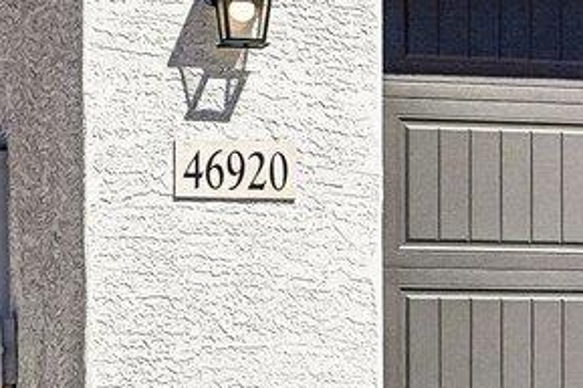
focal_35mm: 231
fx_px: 3729
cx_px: 1408
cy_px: 278
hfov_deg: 8.2
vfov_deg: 5.9
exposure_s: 1/2000
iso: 400
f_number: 8
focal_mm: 32.5
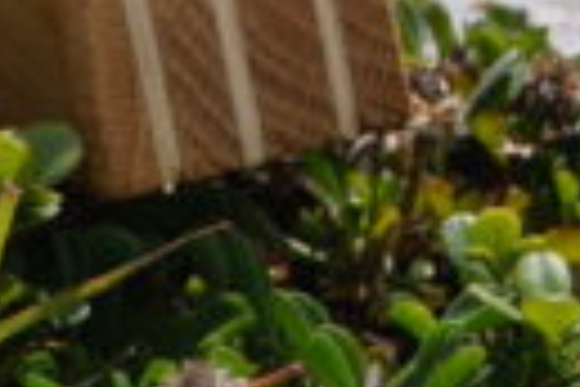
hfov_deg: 3.7
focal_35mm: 535
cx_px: -1349
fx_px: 8618
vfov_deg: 2.5
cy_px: -1071
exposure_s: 1/200
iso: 100
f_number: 11
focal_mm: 45
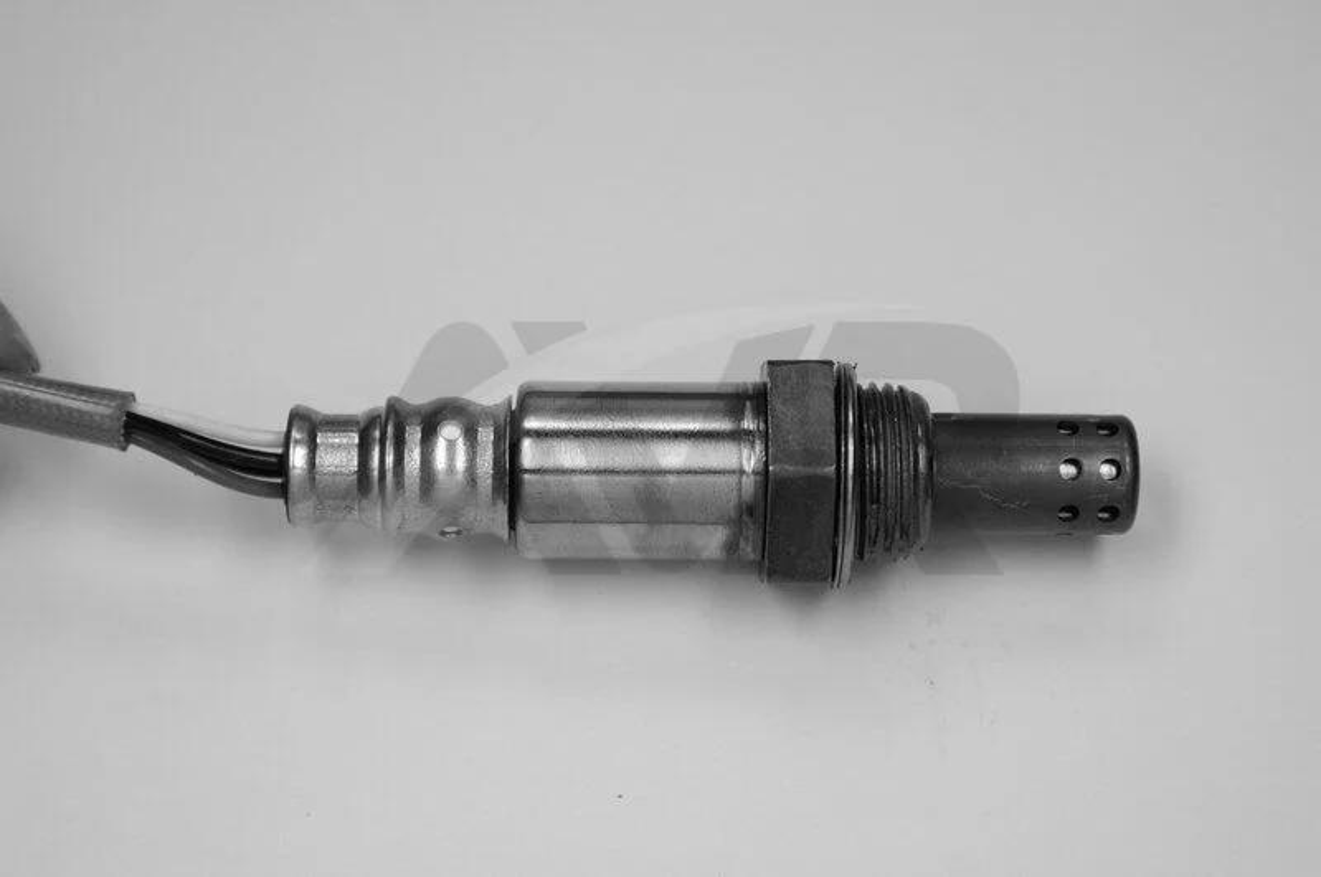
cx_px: 660
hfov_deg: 22.7
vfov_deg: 15.1
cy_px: 438
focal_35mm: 90
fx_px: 3298
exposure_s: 1/100
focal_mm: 60
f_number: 5.6
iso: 400
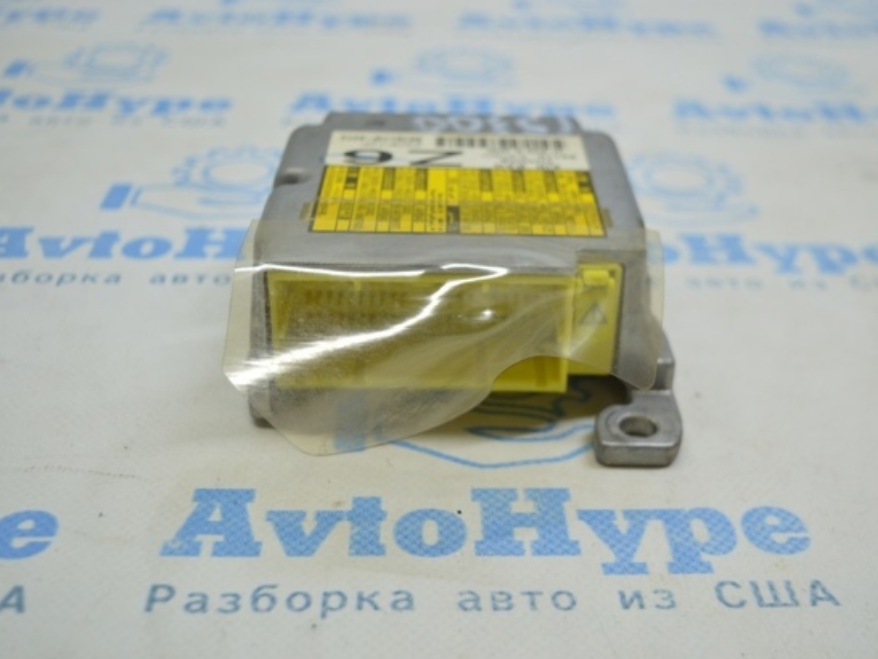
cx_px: 453
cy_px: 334
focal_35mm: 46
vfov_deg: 31.8
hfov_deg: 41.6
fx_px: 1156
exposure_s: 1/80
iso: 400
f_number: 4
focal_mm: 27
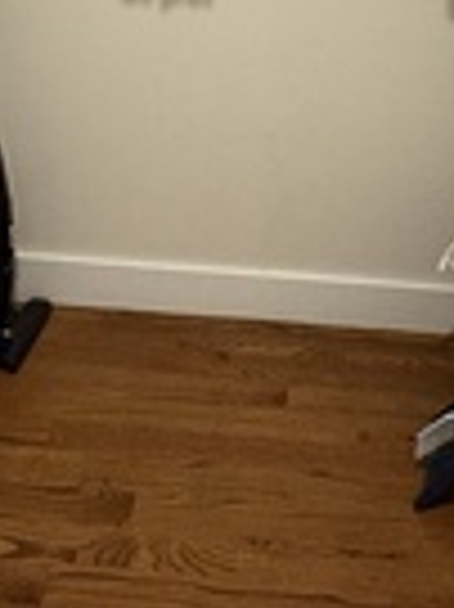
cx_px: 227
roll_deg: -3.6
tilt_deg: -18.1
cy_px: 5
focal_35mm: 52
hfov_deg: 28.0
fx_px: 911
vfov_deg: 33.8
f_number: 2.2
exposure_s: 1/60
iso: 500
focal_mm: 2.22
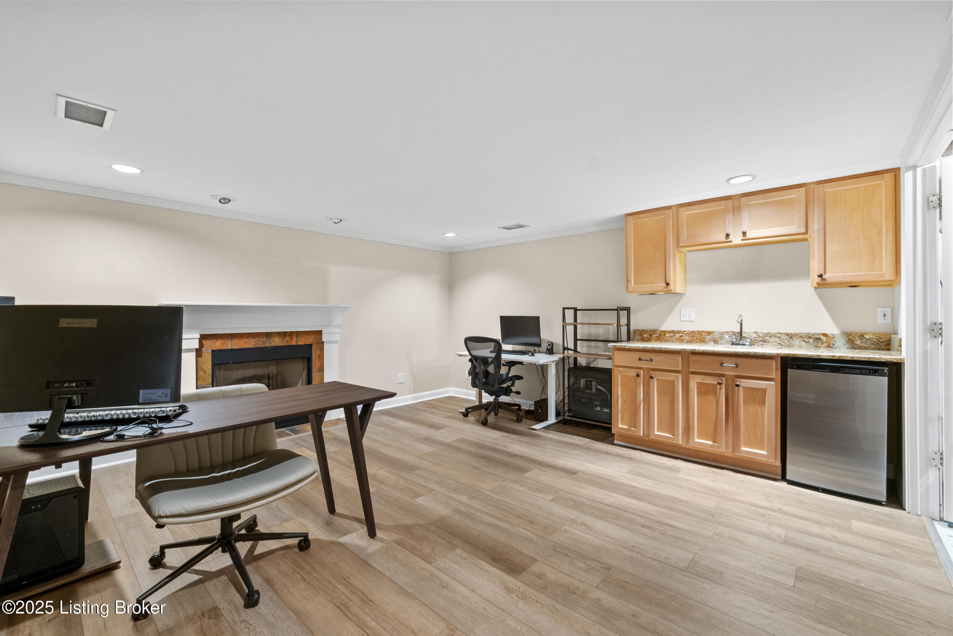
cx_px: 476
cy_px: 318
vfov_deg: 77.3
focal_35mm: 15
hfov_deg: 100.4
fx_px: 397
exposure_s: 2.5
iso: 400
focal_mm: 10
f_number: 9
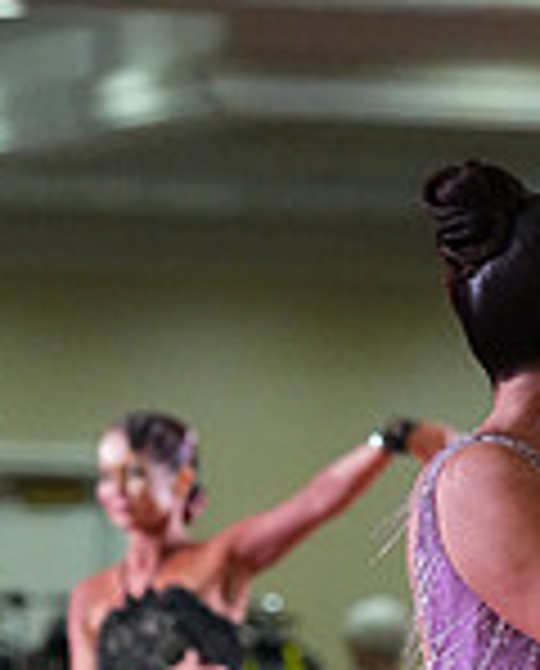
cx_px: 839
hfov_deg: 3.0
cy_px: 886
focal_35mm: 510
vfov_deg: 3.8
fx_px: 10147
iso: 8000
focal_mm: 140
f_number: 5
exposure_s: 1/400
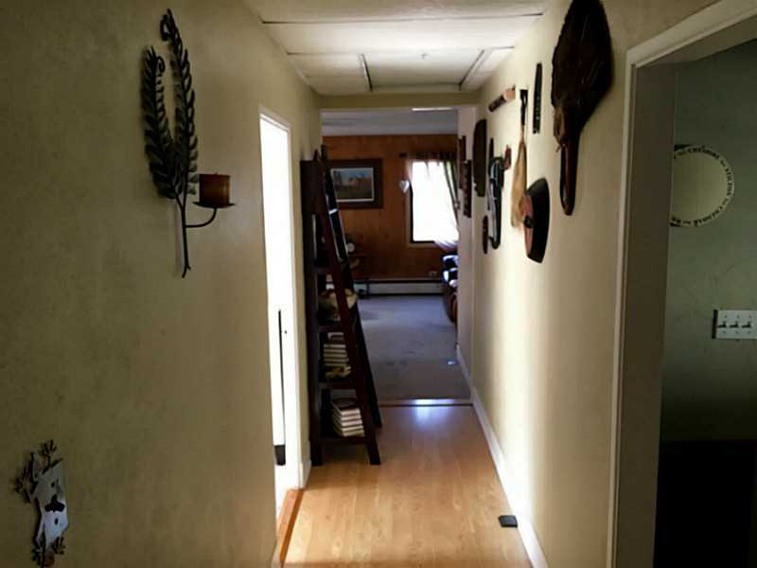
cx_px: 378
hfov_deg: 61.7
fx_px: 634
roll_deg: +0.4
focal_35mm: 29
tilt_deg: -7.2
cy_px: 284
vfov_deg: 48.2
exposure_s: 1/30
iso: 100
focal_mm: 4.15
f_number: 2.2
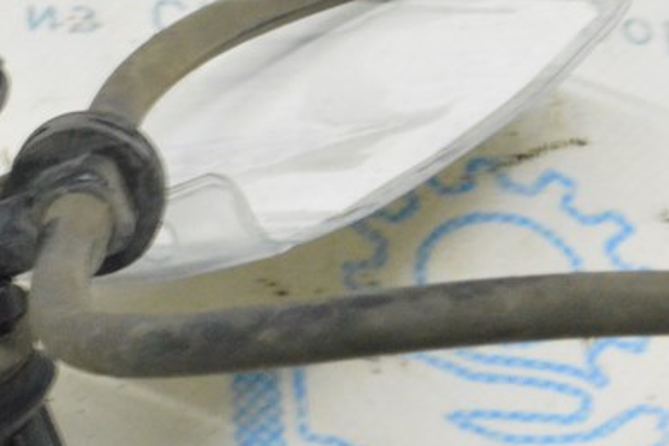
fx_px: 4037
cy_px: 268
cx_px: 14
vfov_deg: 6.3
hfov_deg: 9.4
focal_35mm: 217
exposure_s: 1/15
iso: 6400
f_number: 20
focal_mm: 55
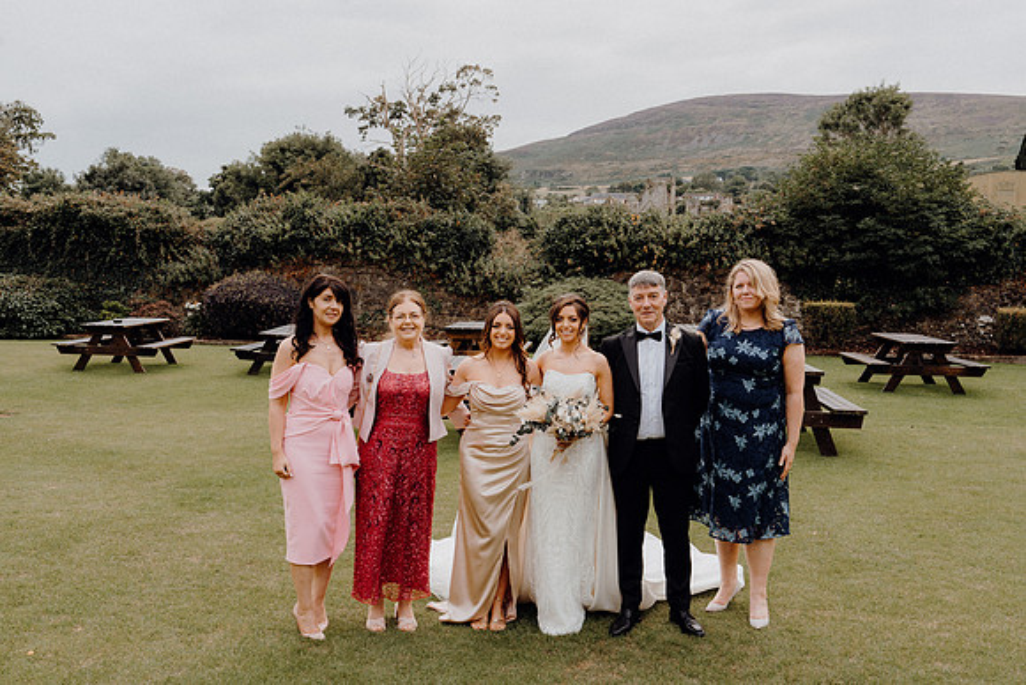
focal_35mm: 35
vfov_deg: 37.9
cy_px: 342
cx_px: 513
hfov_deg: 54.4
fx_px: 998
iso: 125
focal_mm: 35
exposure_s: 1/160
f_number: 6.3
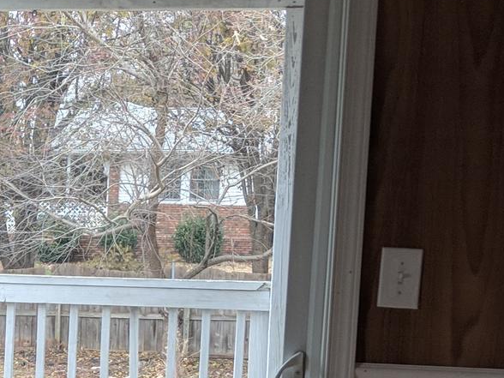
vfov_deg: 15.6
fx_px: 1369
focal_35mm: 94
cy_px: 316
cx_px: -123
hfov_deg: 19.5
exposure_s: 1/125
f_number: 1.8
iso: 55
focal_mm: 4.44
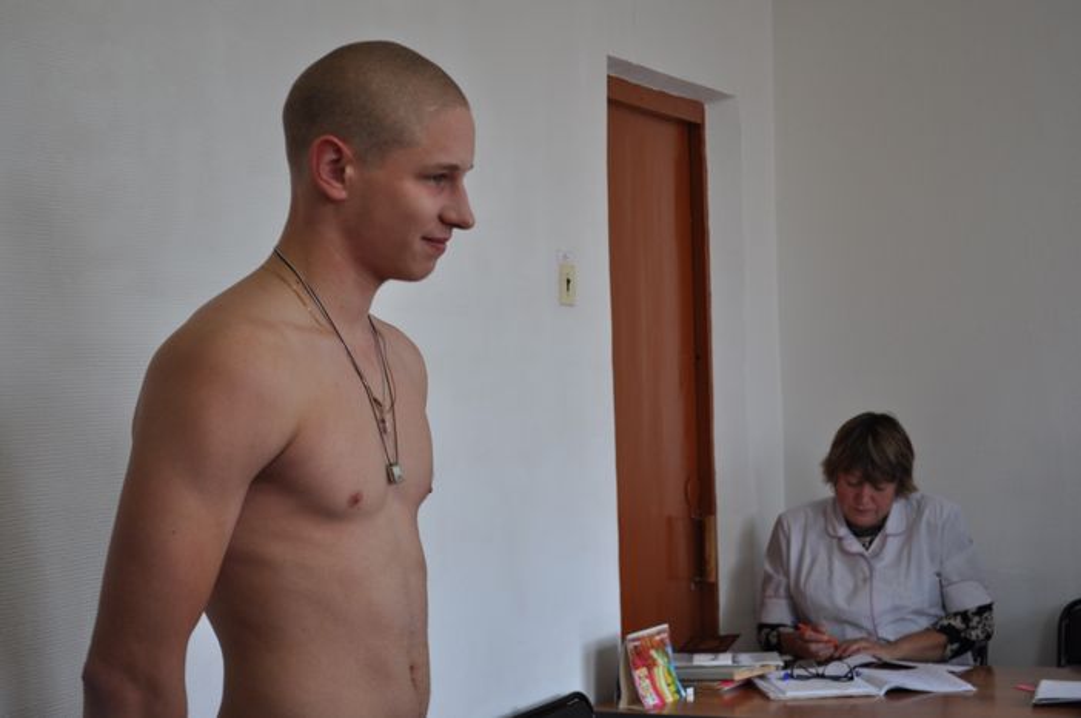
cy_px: 359
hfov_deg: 29.3
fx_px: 2069
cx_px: 540
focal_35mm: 69
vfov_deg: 19.7
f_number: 5.3
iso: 450
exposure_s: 1/60
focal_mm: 46
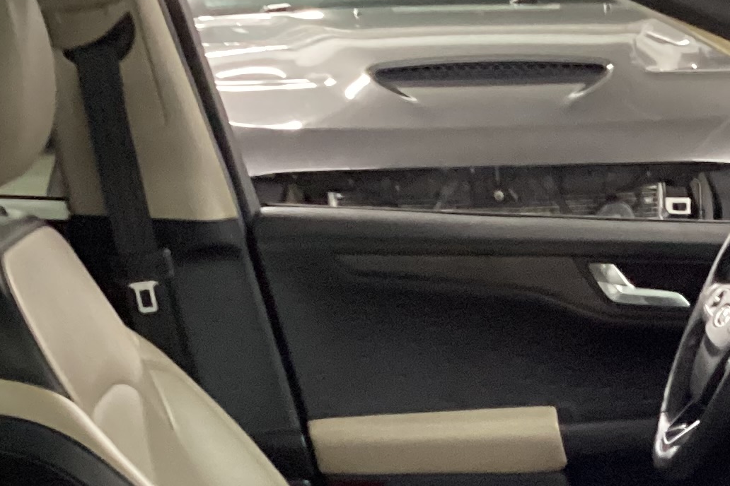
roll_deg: +1.3
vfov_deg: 12.8
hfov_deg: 19.7
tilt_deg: -22.6
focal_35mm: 102
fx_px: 2068
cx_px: 651
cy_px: 696
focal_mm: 3.3
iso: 500
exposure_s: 1/25
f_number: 2.4
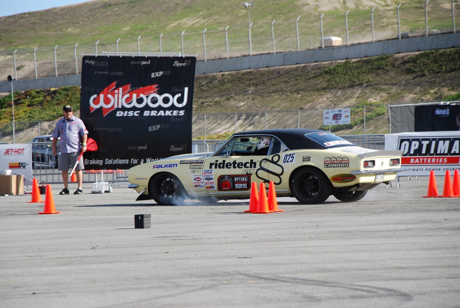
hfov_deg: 9.8
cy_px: 154
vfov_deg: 6.6
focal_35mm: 210
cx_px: 230
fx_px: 2686
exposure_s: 1/500
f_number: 6
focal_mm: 140
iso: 220
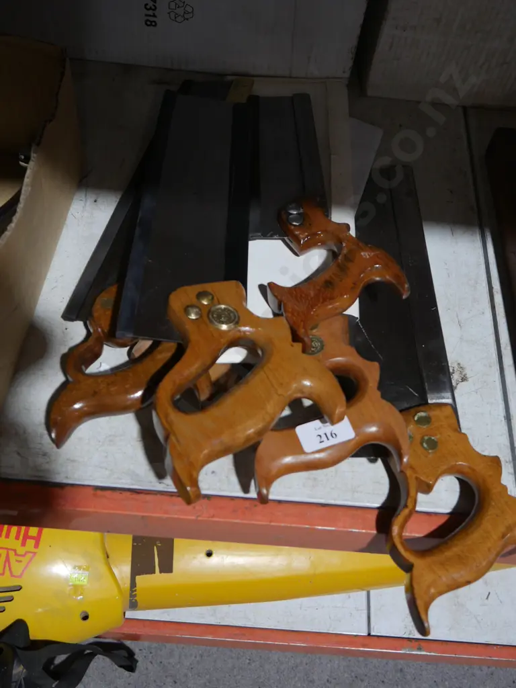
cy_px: 344
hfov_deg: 39.7
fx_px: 716
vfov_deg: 51.4
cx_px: 258
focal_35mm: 36
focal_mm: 18
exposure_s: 1/60
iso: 320
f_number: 4
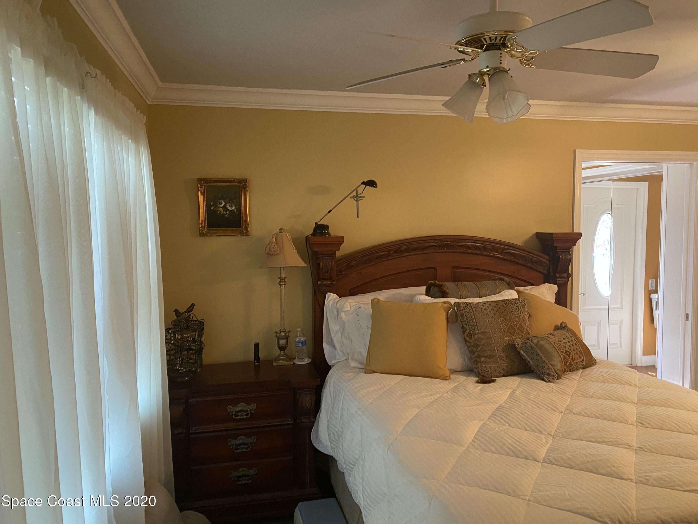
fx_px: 524
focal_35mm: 26
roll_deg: +0.9
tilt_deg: -2.8
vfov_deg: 53.1
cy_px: 262
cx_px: 349
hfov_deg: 67.3
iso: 320
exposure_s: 1/40
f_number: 1.8
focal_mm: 4.25
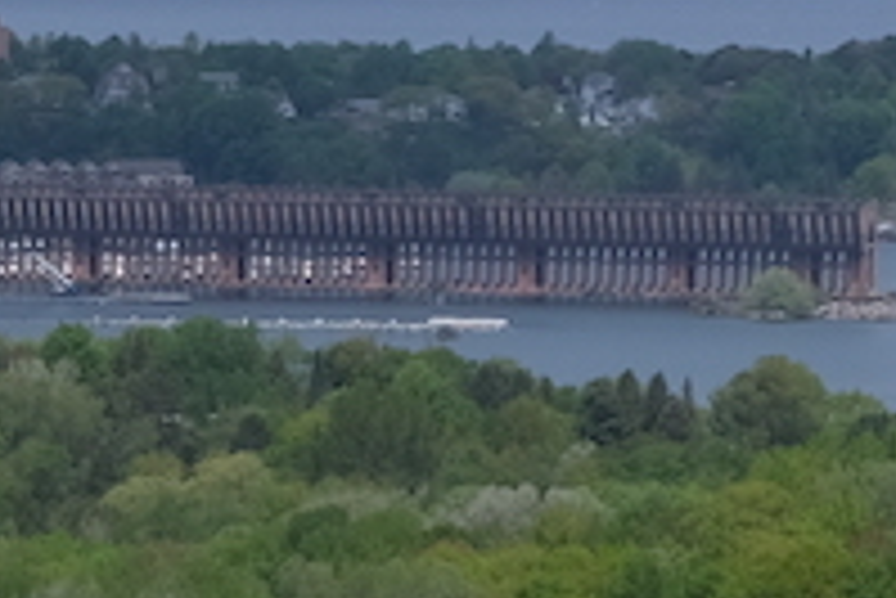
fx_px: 11307
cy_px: 135
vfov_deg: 3.0
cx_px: -824
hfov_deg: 4.5
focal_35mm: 454
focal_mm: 38.9
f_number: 5.6
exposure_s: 1/1000
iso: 160
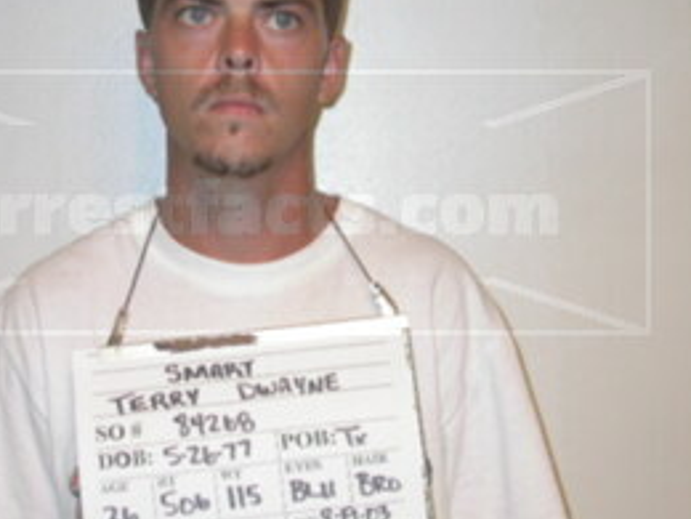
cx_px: 254
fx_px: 1697
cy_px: 204
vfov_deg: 17.3
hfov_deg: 23.0
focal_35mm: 85
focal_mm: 13.3
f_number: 3.2
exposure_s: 1/62.9
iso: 100
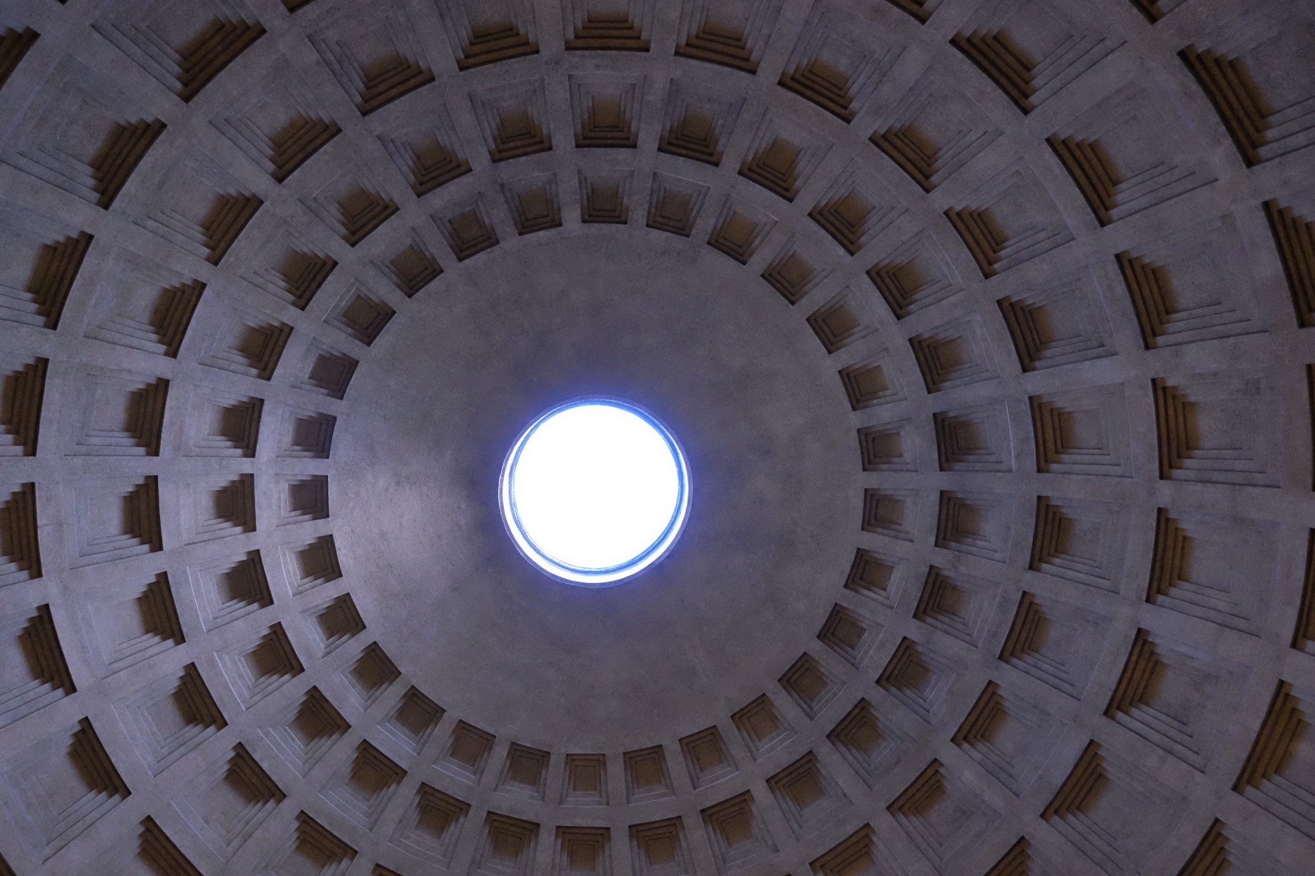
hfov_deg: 78.4
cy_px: 524
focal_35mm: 22
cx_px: 597
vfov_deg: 56.8
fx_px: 803
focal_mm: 12
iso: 6400
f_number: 5.6
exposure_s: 1/105
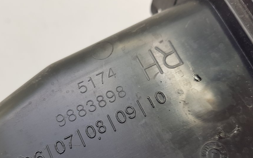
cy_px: 112
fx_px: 227
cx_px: 108
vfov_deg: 37.6
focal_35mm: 33
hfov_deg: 57.9
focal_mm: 4.2
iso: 100
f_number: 1.7
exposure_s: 1/100
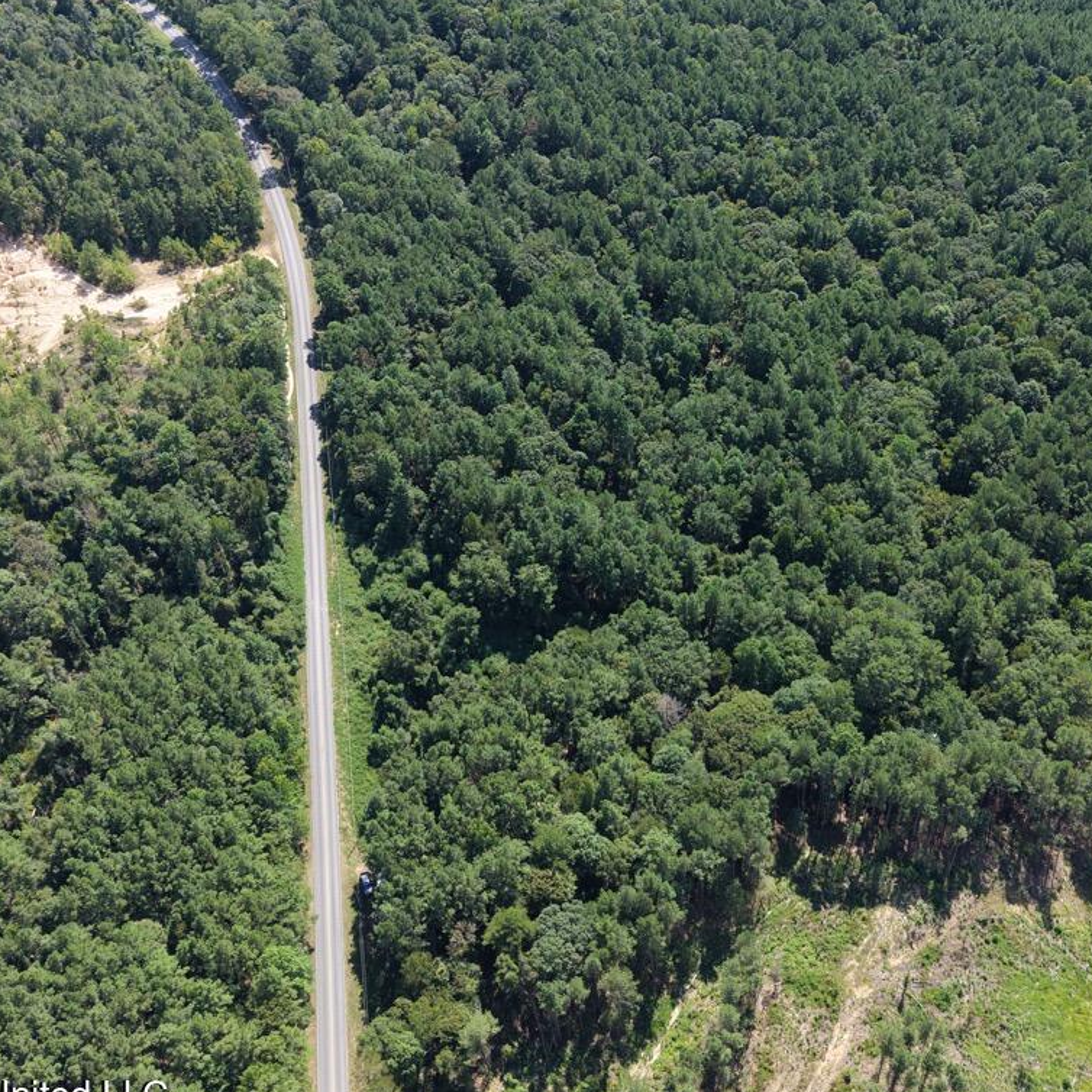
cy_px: 461
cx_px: 692
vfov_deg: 45.9
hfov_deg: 45.6
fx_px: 1285
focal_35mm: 36
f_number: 1.8
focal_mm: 8.67
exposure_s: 1/1000
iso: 100
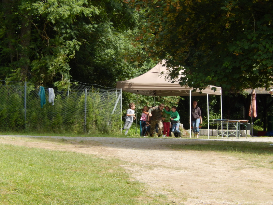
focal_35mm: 169
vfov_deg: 8.8
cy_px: 102
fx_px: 1333
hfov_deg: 11.7
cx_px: 136
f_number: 5.7
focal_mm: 30.3
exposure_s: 1/250
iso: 125
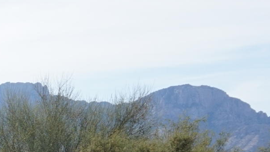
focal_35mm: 124
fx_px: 888
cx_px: -285
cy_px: 325
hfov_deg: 14.2
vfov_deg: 9.1
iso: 320
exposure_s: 1/400
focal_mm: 16
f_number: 11
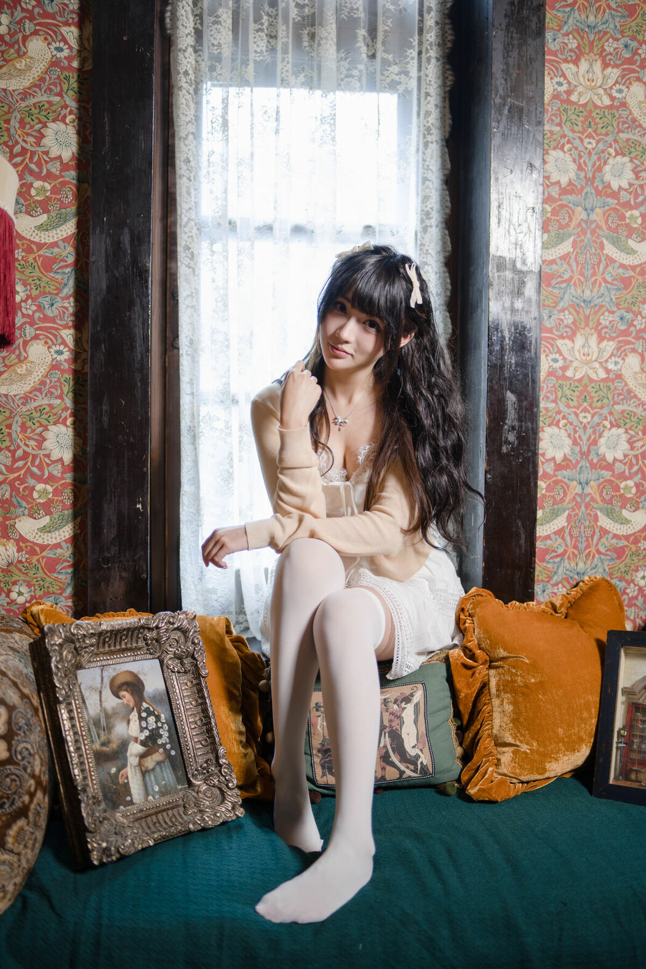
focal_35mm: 35
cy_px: 484
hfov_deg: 37.9
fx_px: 942
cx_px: 323
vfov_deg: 54.4
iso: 320
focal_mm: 35
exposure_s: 1/125
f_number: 1.4
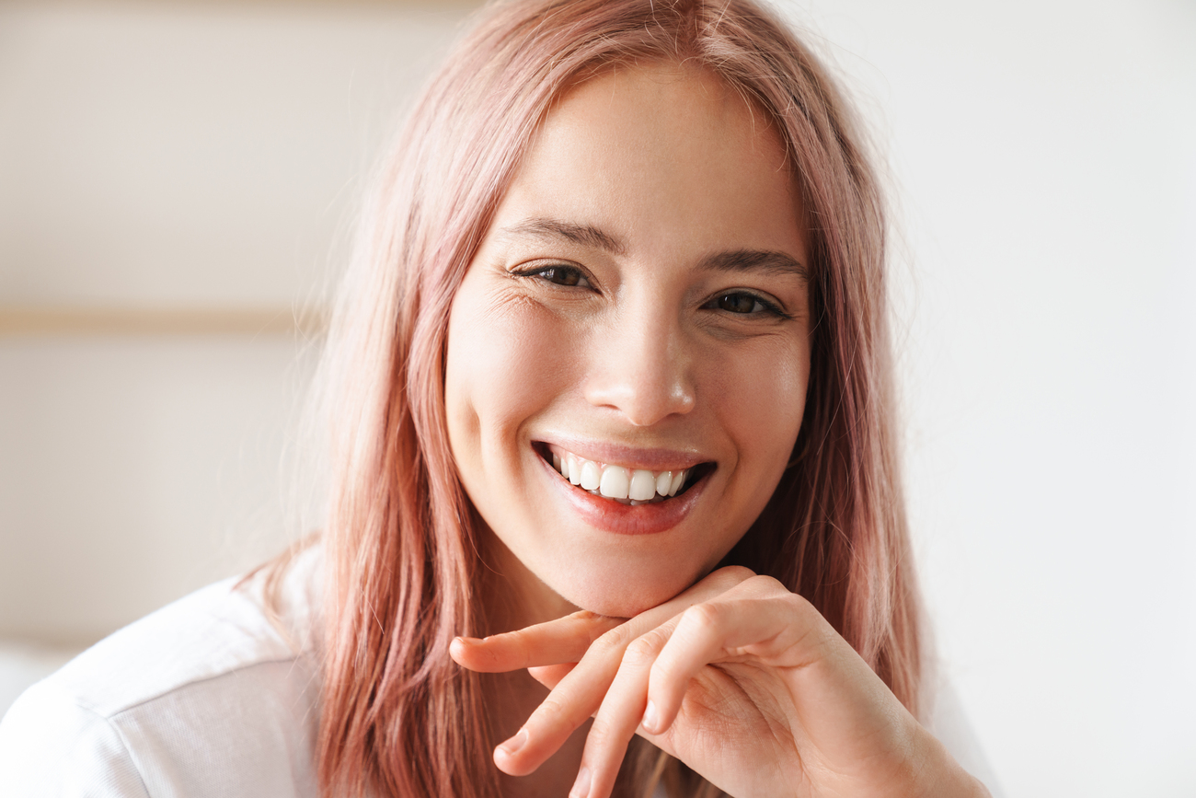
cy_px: 399
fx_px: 2326
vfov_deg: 19.5
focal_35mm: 70
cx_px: 598
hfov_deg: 28.8
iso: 500
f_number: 4
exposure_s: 1/200
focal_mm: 70
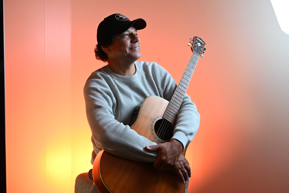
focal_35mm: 34
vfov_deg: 38.9
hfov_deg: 55.8
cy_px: 96
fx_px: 273
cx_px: 144
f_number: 5
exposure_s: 1/160
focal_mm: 34
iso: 1600
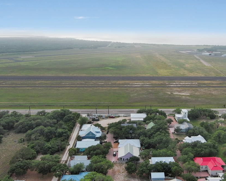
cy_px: 96
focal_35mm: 36
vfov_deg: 41.1
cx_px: 135
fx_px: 241
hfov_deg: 50.0
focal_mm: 10.57
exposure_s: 1/75
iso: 100
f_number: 2.8
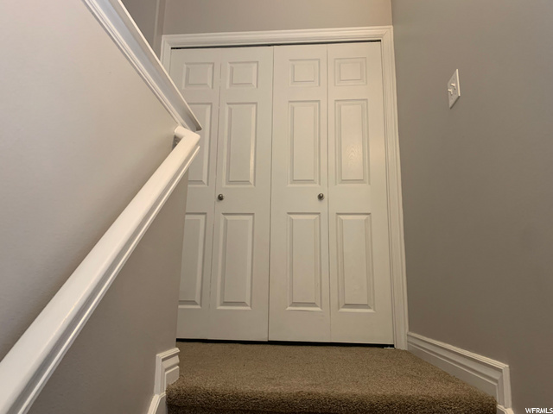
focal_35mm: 26
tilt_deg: +13.7
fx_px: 415
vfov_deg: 53.1
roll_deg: -0.4
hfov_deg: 67.3
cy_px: 207
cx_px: 276
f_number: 1.8
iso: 200
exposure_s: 1/60
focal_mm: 4.25
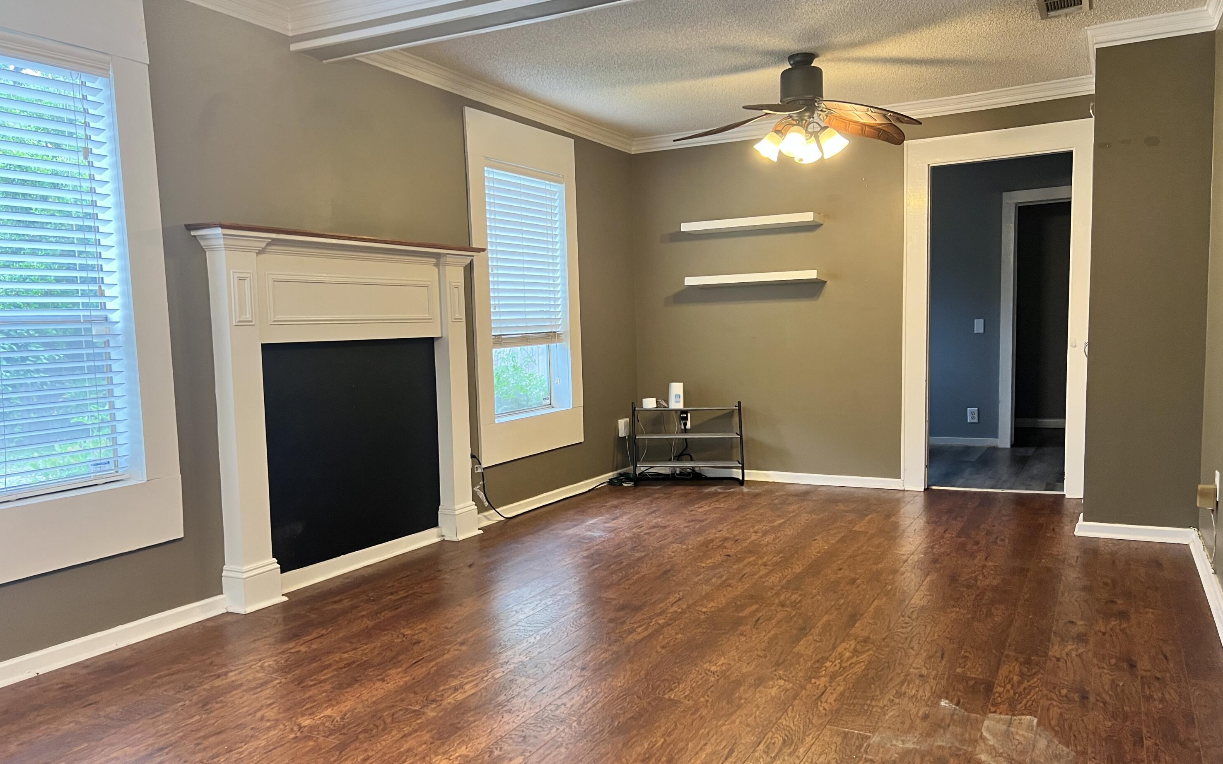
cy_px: 428
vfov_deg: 44.5
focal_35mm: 28
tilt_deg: -5.9
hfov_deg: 66.5
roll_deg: +2.4
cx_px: 604
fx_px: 933
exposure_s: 1/60
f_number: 1.5
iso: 125
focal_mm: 5.7
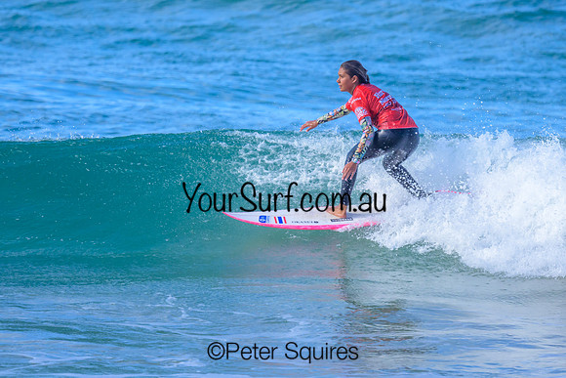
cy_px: 120
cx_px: 342
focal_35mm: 1098
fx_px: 17273
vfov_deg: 1.3
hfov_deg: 1.9
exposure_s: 1/2000
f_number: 6.3
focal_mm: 800
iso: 720
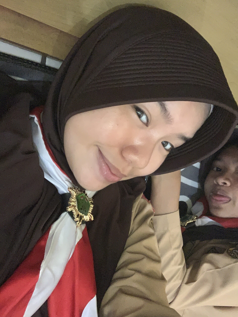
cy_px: 158
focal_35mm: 32
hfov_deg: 44.2
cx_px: 119
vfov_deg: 56.8
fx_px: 293
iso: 500
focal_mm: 2.87
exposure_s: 1/21
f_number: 2.2
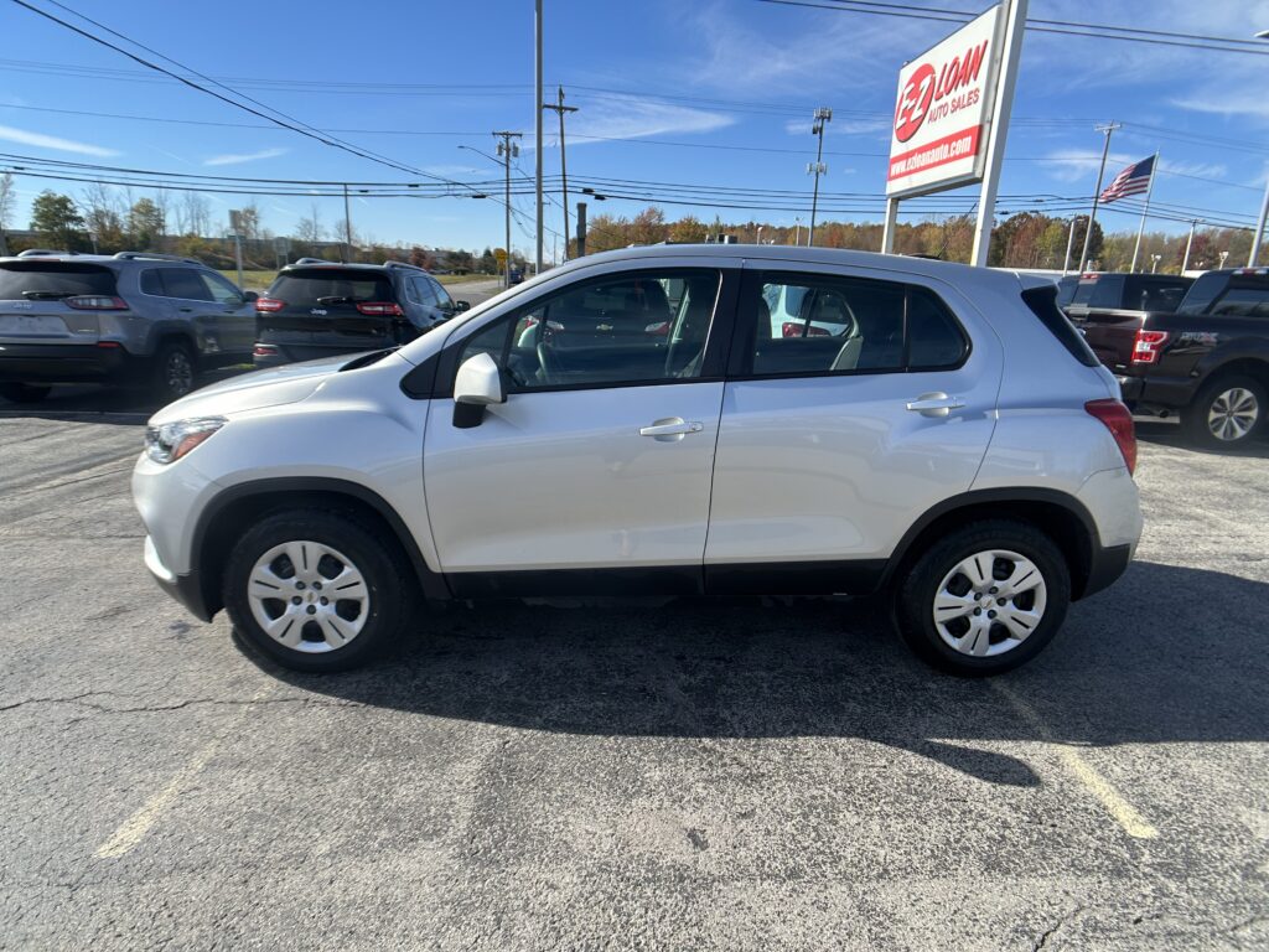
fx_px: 953
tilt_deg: -9.0
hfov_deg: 67.3
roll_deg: -2.9
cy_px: 476
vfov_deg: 53.1
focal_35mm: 26
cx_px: 634
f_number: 1.5
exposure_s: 1/2513
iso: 50
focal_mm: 5.7
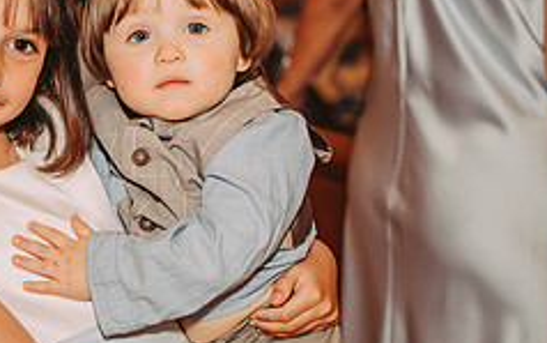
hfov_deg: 16.4
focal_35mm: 124
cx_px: -46
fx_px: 1849
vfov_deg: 10.6
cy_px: 121
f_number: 2
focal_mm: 50
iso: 1000
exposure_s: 1/160
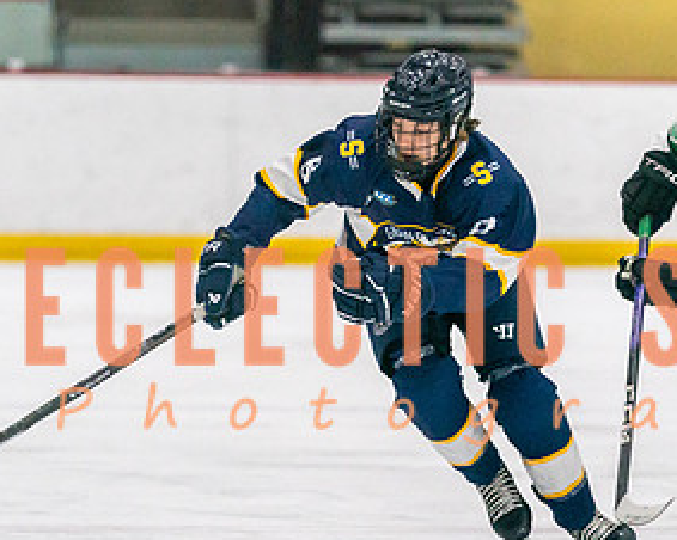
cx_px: 335
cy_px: 416
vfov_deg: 3.1
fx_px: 10091
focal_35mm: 504
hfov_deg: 3.8
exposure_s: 1/1250
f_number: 2.8
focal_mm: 200
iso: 3200
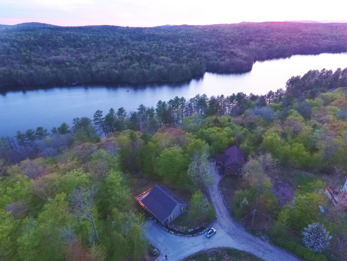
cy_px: 130
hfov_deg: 81.7
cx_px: 174
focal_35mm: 20
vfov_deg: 66.0
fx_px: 200
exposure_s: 1/15
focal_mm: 3.61
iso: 1026
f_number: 2.8
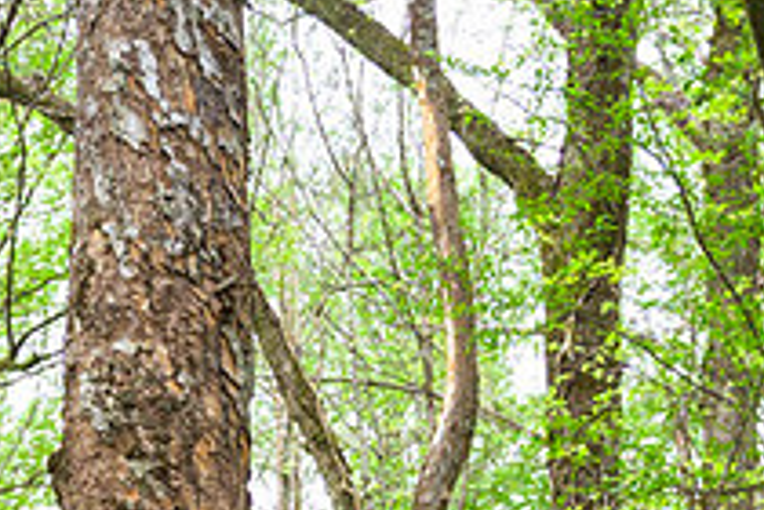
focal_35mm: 201
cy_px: 1293
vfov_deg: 6.5
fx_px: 4265
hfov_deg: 9.8
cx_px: -513
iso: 1600
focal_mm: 38
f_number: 9
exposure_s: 1/250
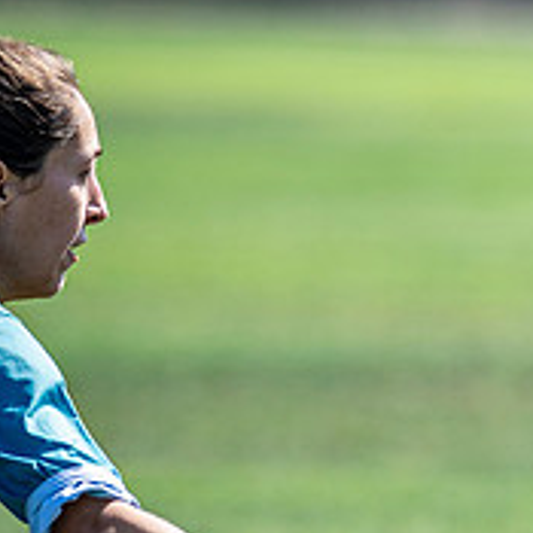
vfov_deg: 2.1
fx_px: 14738
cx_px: 952
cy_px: 342
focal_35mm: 846
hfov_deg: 2.1
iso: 280
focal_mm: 230
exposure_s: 1/2500
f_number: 3.2
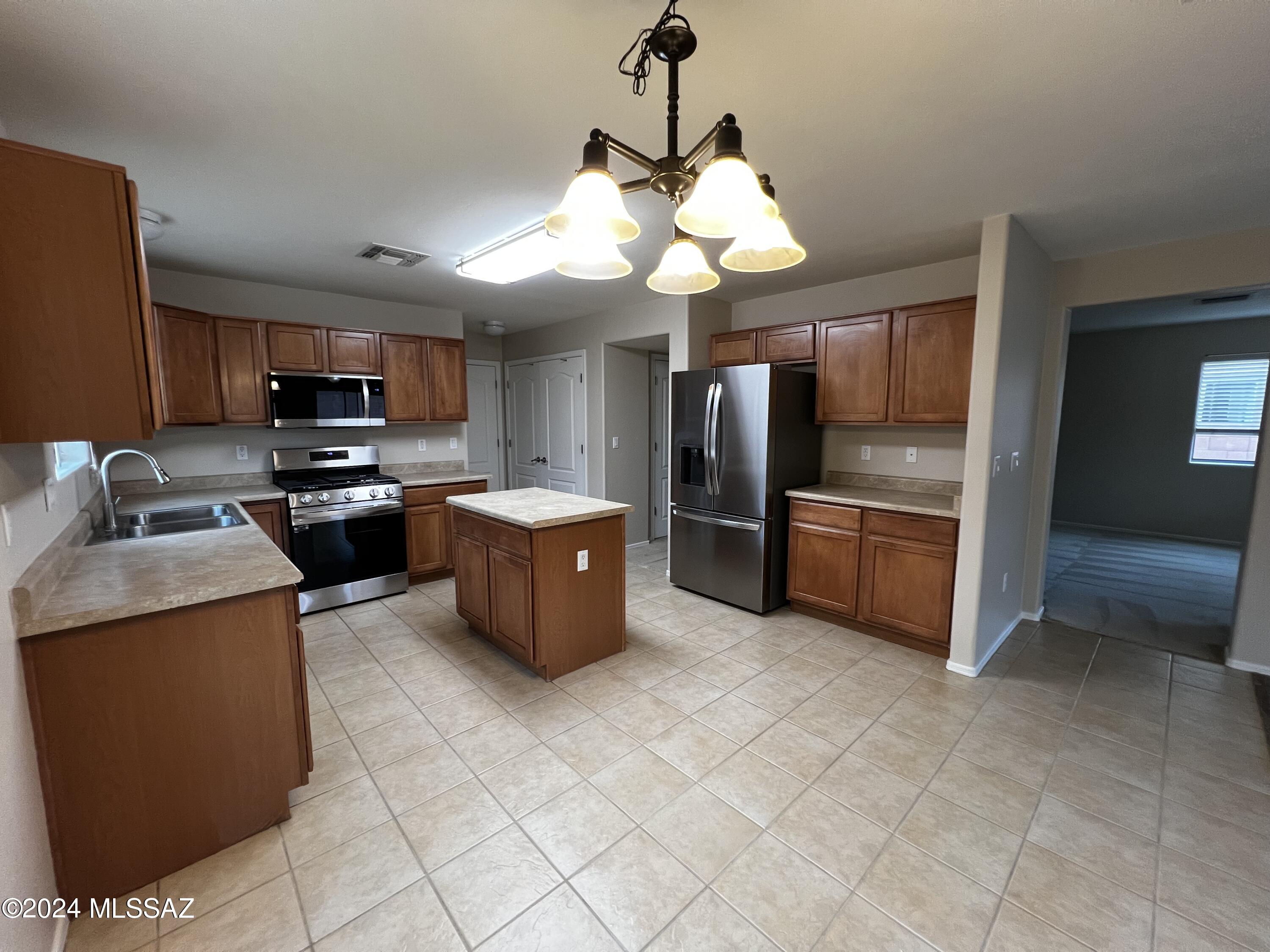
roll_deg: +0.1
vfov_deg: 89.9
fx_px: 477
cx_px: 635
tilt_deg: -7.8
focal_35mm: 13
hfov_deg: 106.2
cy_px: 476
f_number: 1.8
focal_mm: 1.57
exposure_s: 1/120
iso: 250
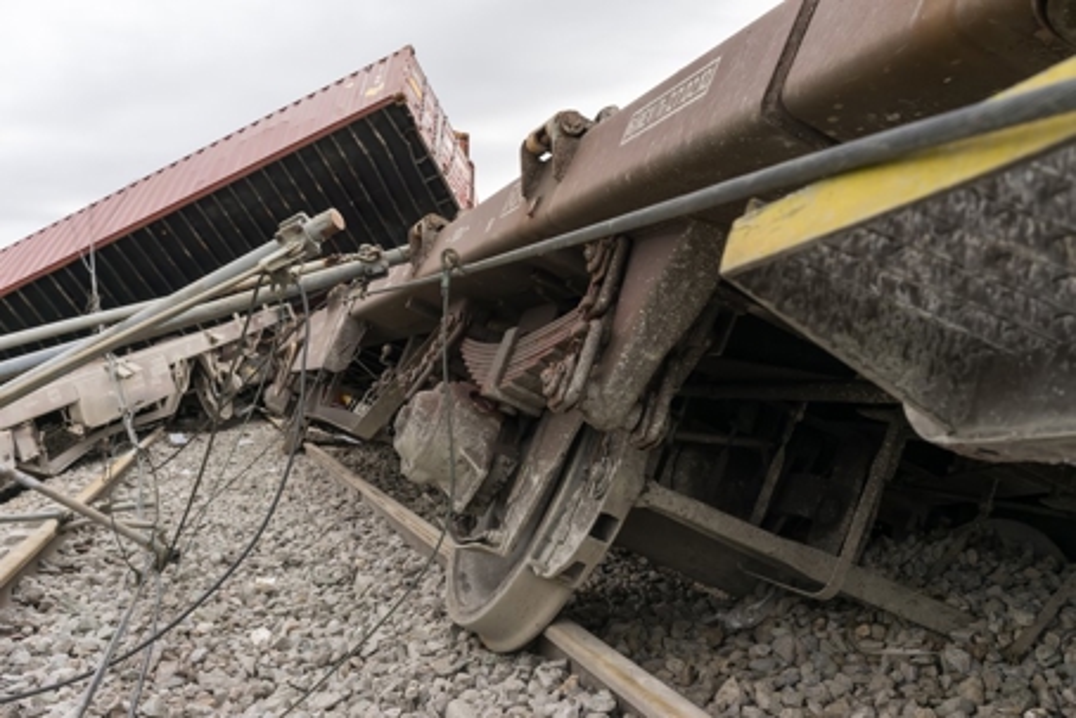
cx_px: 538
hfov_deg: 54.4
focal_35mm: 35
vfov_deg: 37.9
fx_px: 1046
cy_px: 359
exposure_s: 1/80
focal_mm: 35
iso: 125
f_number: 11
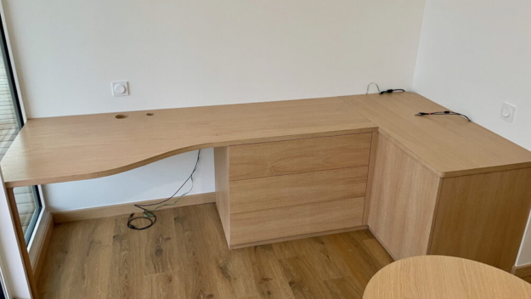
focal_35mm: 29
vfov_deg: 40.2
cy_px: 152
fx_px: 408
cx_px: 271
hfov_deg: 66.0
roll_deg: -1.5
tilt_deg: -22.6
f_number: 1.6
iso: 125
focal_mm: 4.2
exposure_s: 1/60
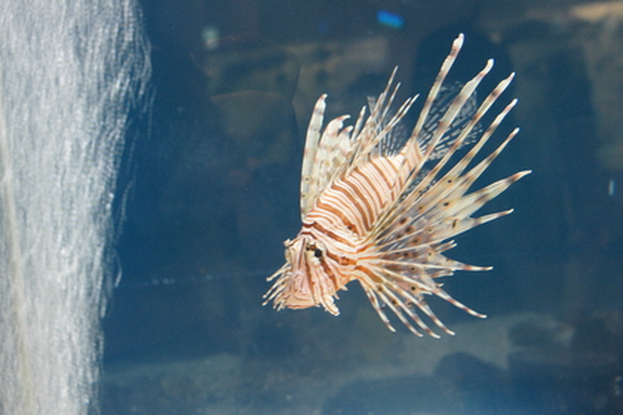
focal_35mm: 42
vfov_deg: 31.9
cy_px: 208
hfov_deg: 46.4
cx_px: 312
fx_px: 727
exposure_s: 1/10
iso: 1600
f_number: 4.5
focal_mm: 28
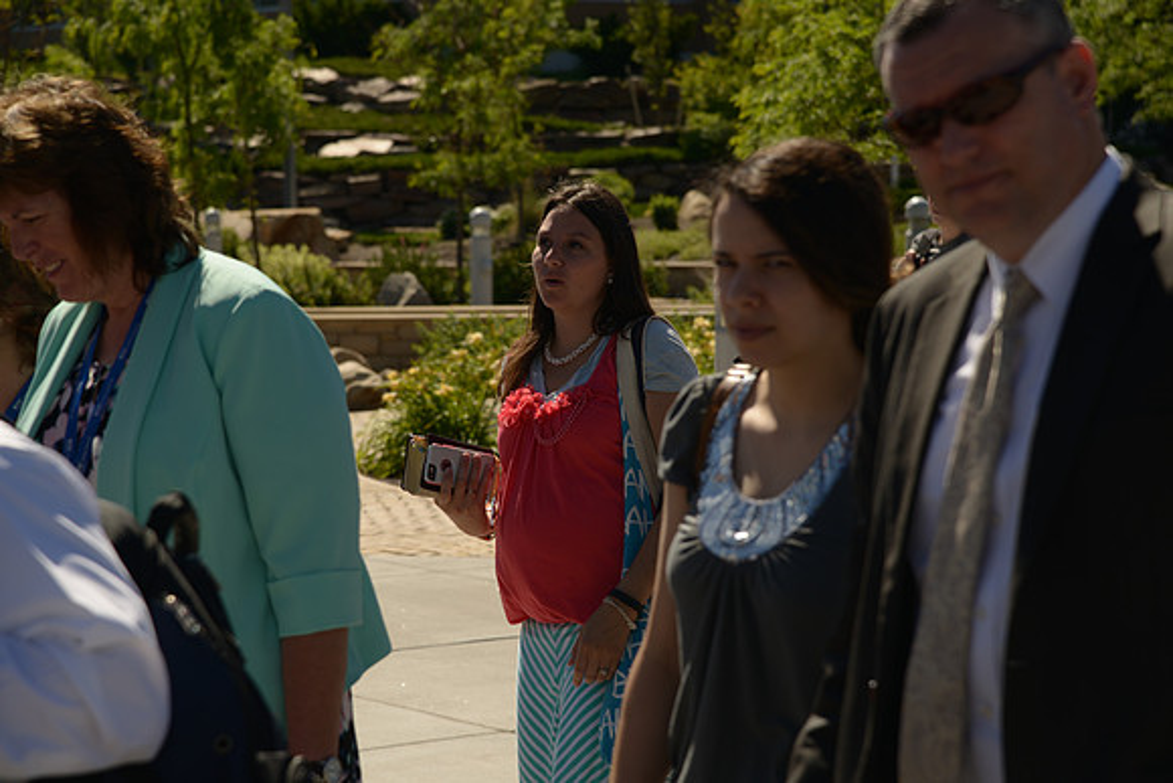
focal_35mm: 120
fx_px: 3911
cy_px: 392
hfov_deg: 17.1
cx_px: 586
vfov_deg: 11.4
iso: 100
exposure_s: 1/400
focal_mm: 120
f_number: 8
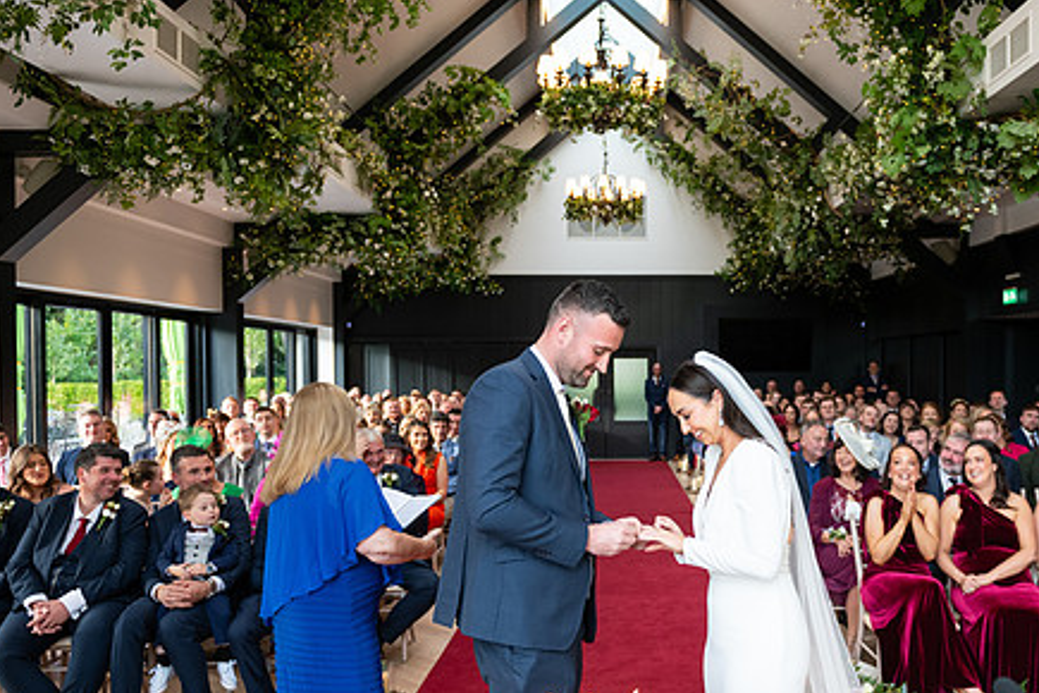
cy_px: 398
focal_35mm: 32
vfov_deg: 41.0
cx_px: 643
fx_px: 923
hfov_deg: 58.1
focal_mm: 24
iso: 640
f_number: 3.5
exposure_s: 1/160
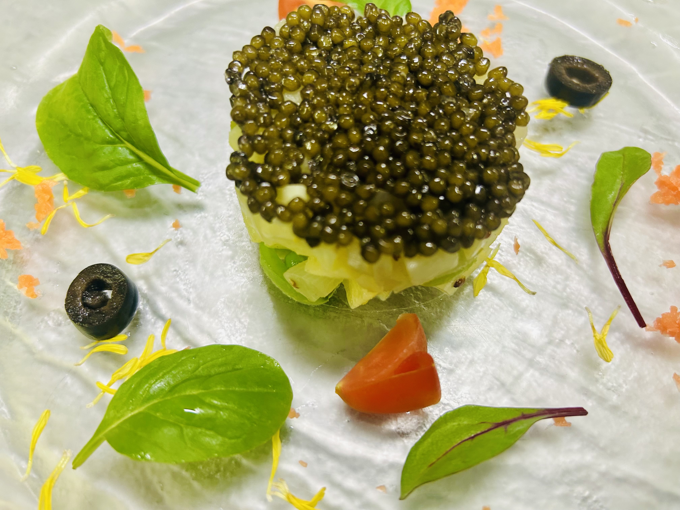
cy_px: 255
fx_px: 511
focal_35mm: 26
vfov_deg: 53.1
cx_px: 340
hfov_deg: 67.3
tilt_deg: -62.2
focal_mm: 5.7
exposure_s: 1/60
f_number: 1.5
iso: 160
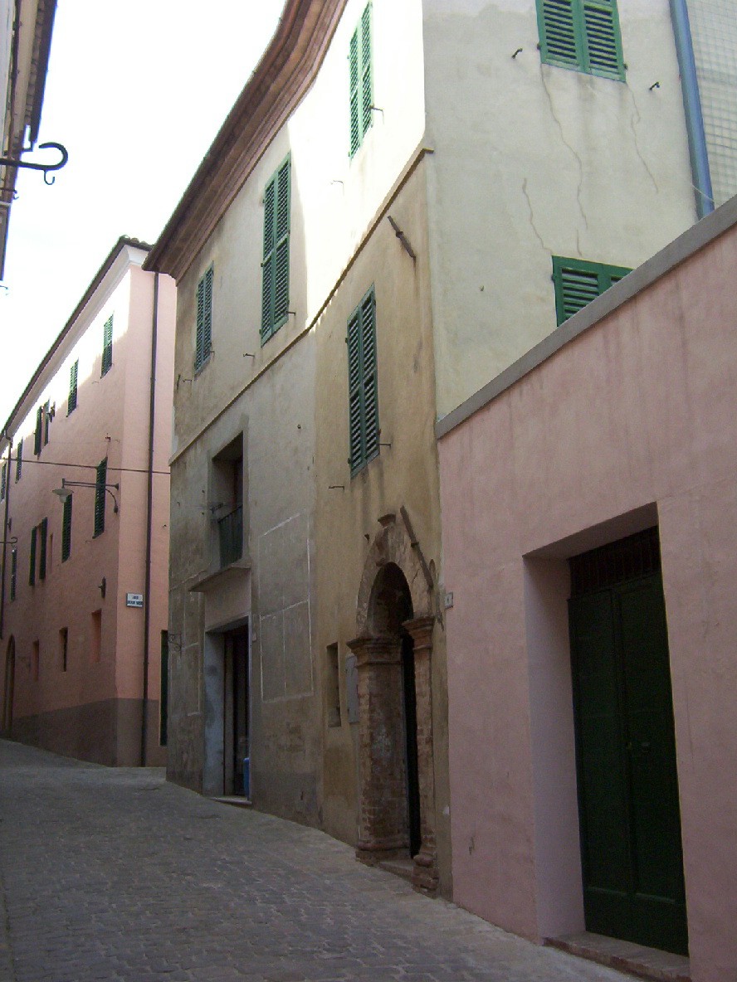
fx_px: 1022
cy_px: 491
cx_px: 368
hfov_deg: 39.7
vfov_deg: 51.4
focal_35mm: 36
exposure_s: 1/703
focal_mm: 5.54
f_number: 2.76
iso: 100
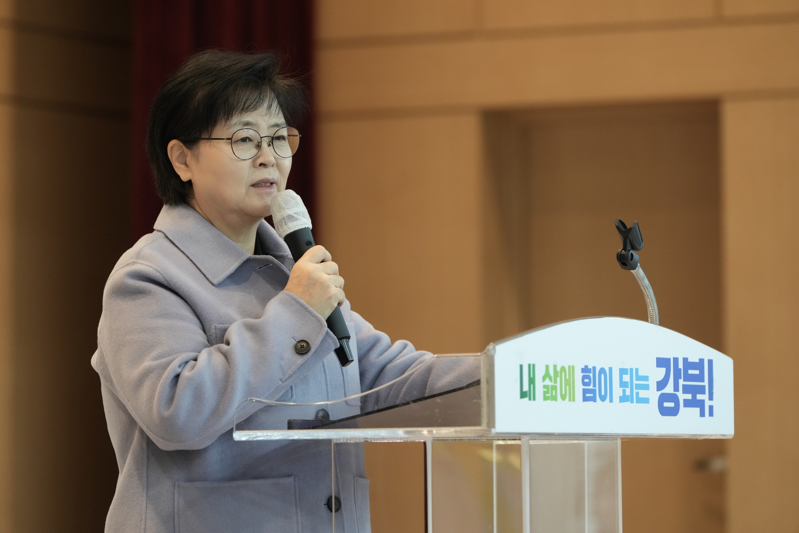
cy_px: 266
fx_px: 3839
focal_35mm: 173
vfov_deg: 7.9
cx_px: 400
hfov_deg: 11.9
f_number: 4
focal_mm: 173
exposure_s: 1/160
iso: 4000
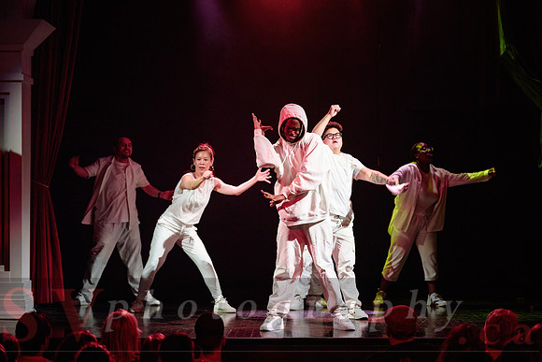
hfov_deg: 17.1
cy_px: 181
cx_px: 271
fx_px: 1807
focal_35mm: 120
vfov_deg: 11.4
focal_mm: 120
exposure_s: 1/250
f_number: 2.8
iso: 1600
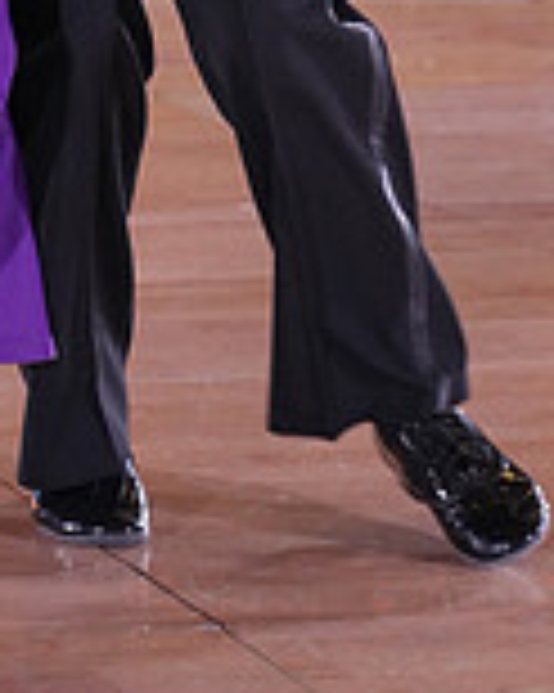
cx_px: -88
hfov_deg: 6.2
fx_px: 5067
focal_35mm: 247
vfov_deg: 7.6
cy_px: -454
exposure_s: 1/400
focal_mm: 70
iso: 2000
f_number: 4
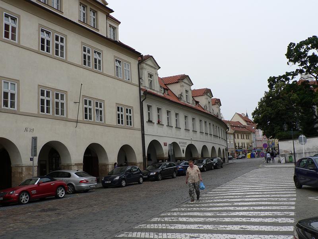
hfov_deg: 51.4
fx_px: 331
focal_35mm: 36
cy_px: 120
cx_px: 159
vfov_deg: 39.7
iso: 80
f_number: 4.5
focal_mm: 6
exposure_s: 1/400
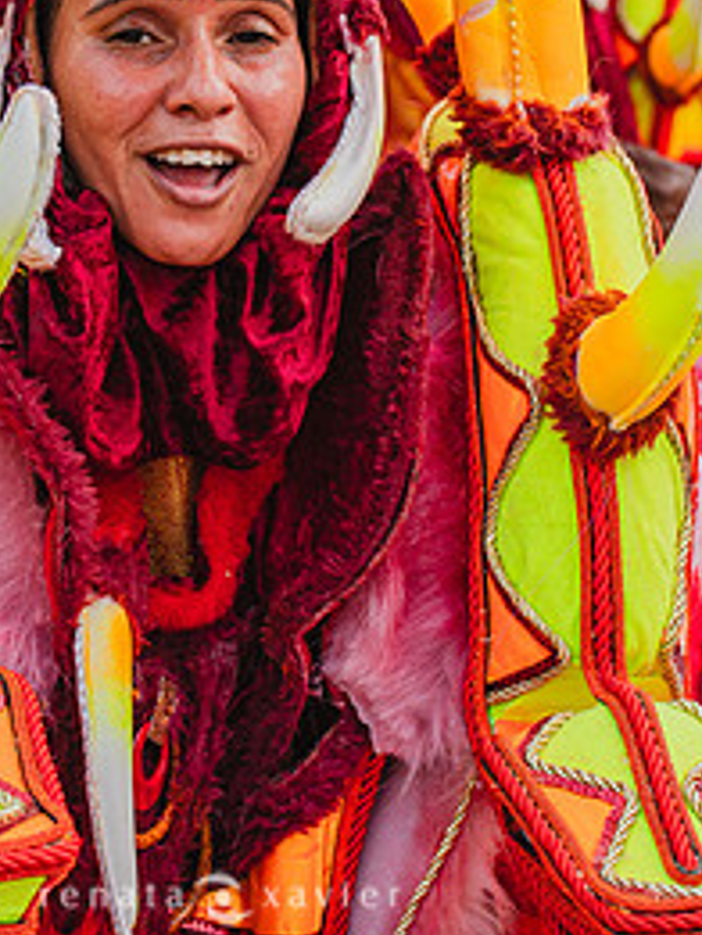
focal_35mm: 116
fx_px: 3134
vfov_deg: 16.8
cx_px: 213
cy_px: 154
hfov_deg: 12.8
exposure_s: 1/1600
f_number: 5.6
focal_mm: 70
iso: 640
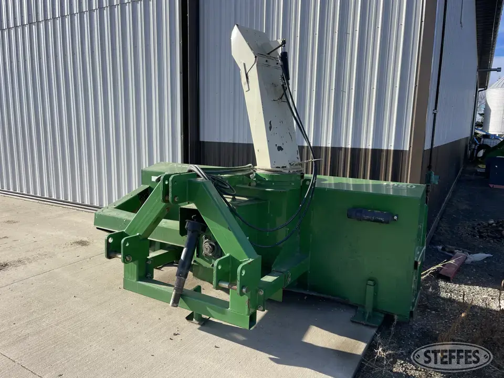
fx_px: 364
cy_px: 189
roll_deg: -1.7
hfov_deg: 69.4
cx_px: 252
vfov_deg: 54.9
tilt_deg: -7.9
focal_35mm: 25
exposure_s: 1/2049
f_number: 1.6
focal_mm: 5.1
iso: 32
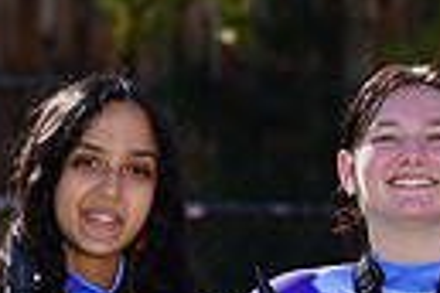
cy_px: 484
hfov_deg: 2.7
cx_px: 283
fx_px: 9215
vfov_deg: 1.8
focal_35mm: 754
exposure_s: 1/200
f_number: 7.1
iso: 100
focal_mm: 168
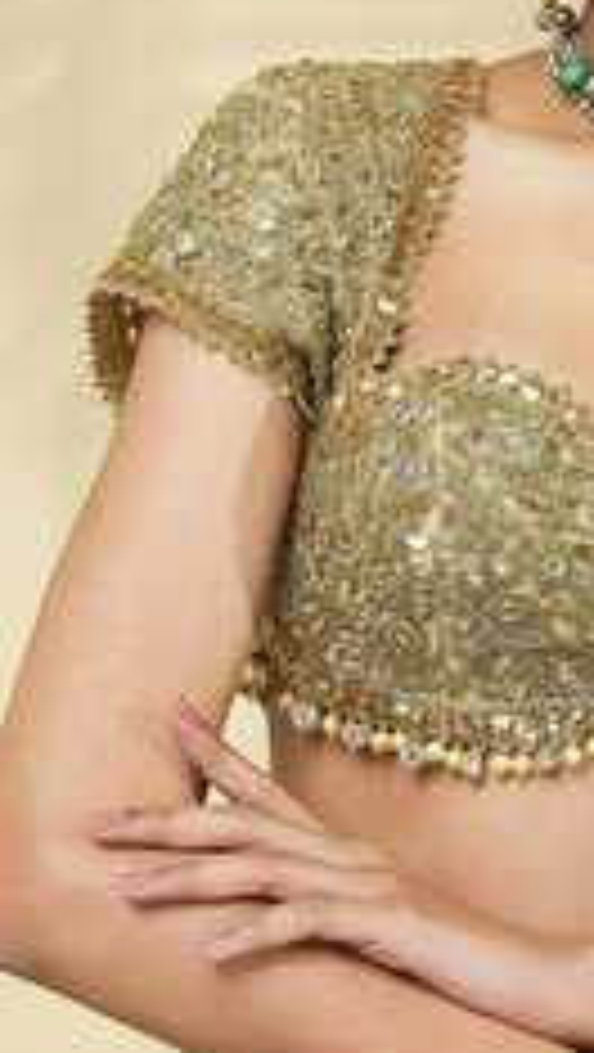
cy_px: 502
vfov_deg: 13.9
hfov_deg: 7.8
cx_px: 680
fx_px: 4331
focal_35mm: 155
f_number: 8
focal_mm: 66
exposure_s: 1/160
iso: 500
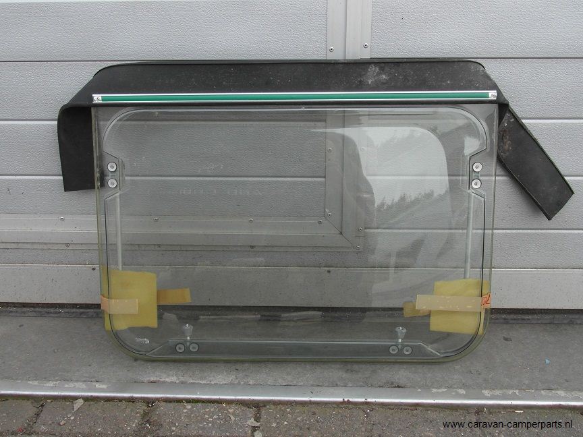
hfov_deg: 45.8
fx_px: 691
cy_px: 218
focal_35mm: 41
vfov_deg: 35.1
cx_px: 292
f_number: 5.2
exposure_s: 1/60
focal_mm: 6.8
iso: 80
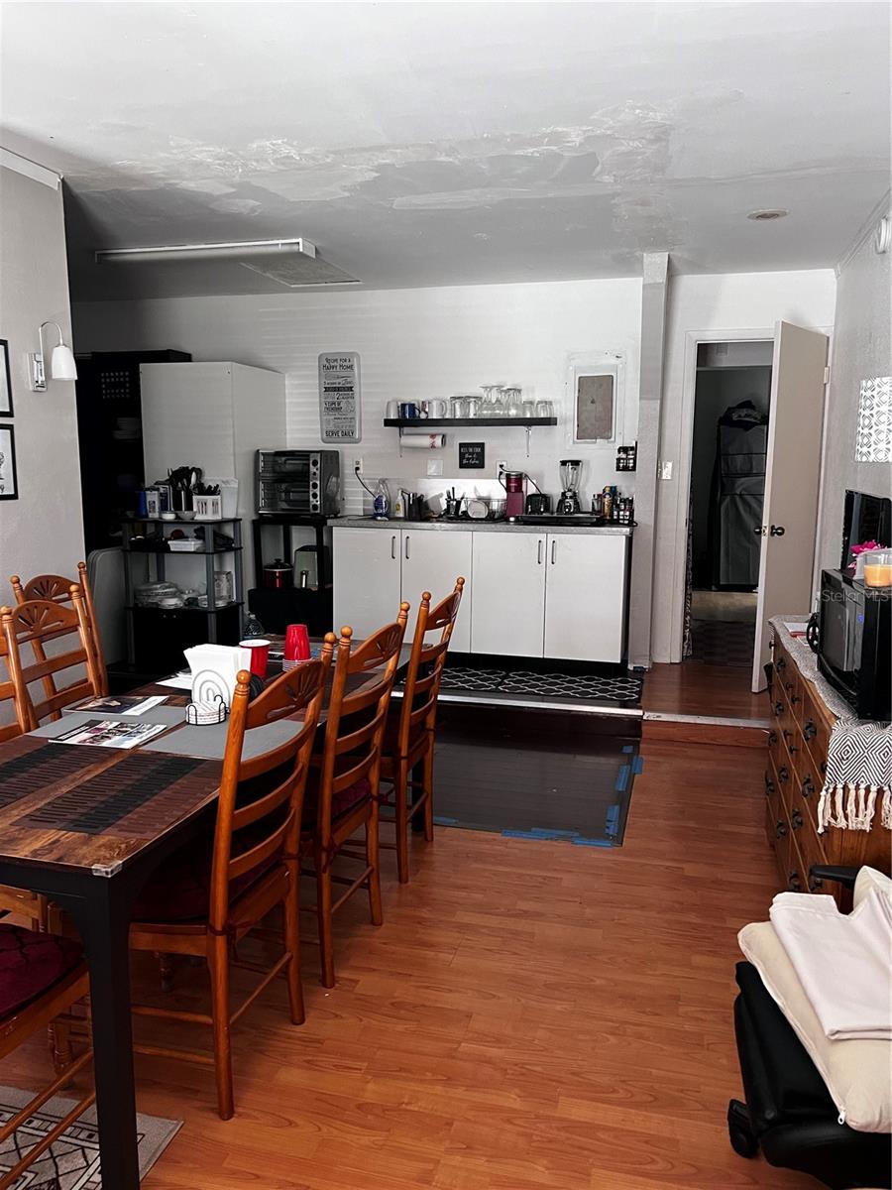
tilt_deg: -6.9
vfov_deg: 67.3
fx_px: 893
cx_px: 446
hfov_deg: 53.1
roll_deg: -0.1
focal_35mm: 26
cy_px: 595
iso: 400
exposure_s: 1/60
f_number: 1.5
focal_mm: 5.7
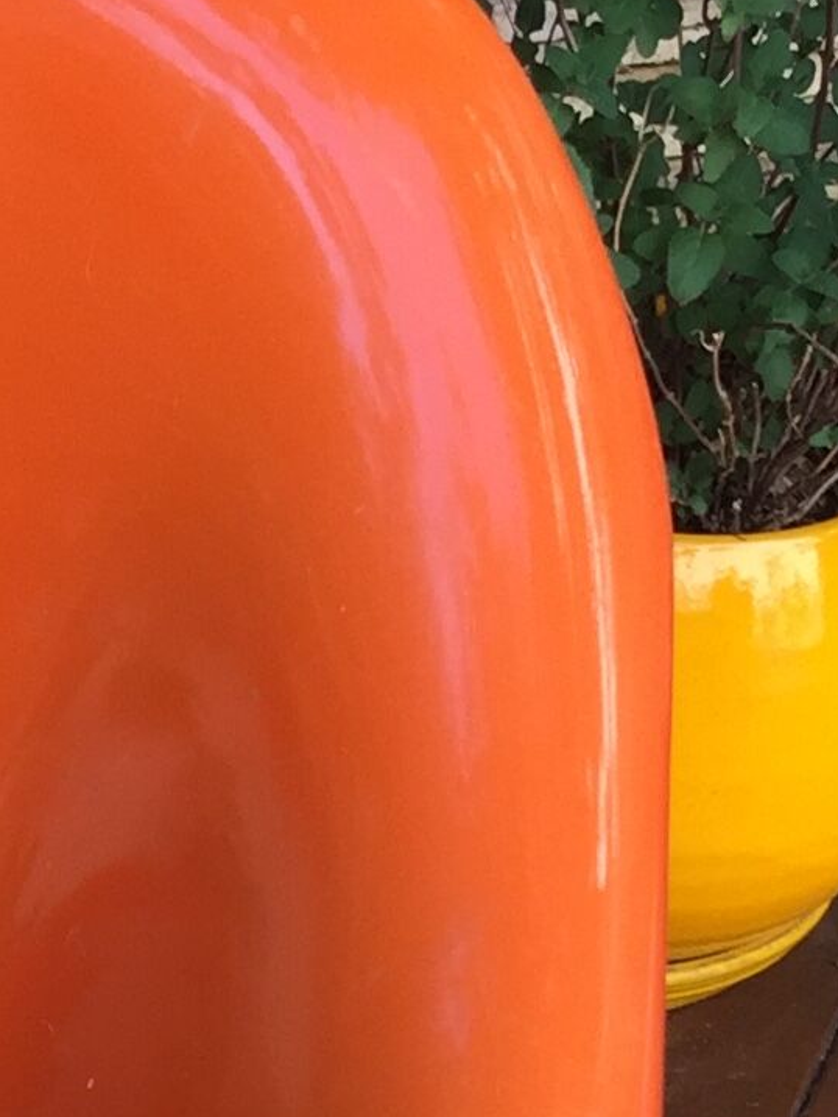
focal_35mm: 132
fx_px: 4259
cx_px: -637
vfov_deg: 14.3
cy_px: 1480
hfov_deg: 10.6
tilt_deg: -40.9
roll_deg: +1.0
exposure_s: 1/113
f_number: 2.2
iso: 32
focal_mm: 4.15
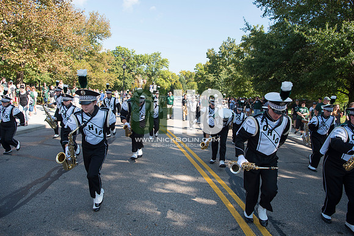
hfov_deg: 73.7
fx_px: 236
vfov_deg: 53.2
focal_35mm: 24
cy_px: 118
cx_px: 177
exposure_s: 1/500
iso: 200
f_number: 5.6
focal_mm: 24
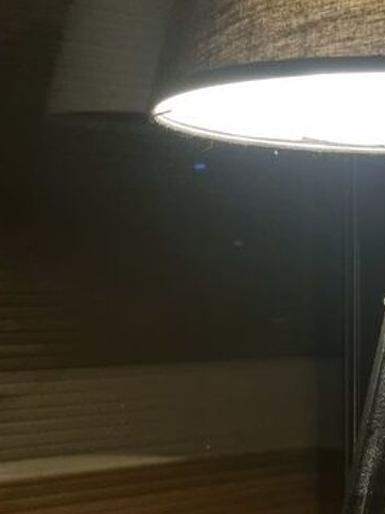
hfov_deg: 18.9
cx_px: 475
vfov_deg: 26.7
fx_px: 1083
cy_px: 283
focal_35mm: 73
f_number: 1.8
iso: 640
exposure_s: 1/33
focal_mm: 5.4
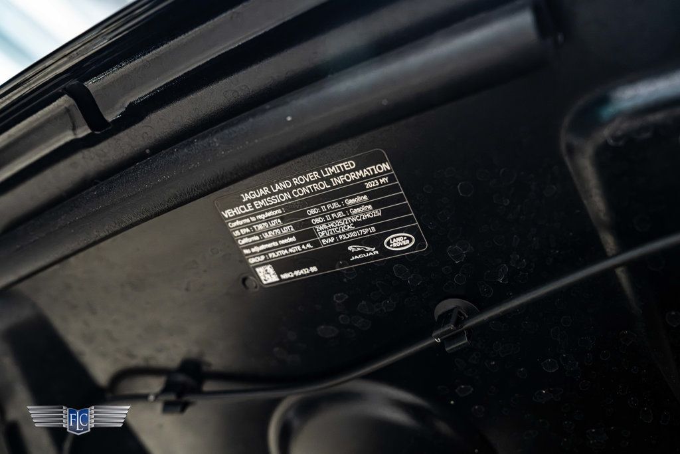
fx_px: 756
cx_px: 340
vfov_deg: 33.4
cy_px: 227
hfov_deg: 48.5
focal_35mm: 40
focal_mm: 40
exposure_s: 1/25
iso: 1600
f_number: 4
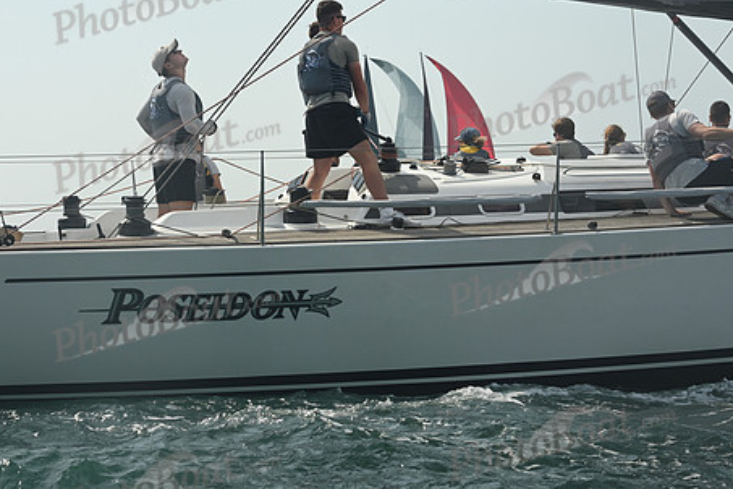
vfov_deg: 14.2
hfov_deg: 21.2
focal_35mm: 96
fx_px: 1955
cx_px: 366
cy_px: 213
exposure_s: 1/1250
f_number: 8
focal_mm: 75
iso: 320
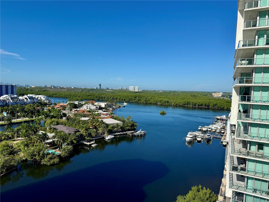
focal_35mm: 24
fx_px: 187
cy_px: 101
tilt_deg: -4.4
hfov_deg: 71.6
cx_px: 134
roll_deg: -1.7
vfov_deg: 56.8
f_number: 1.78
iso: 80
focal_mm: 6.76
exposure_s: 1/6410
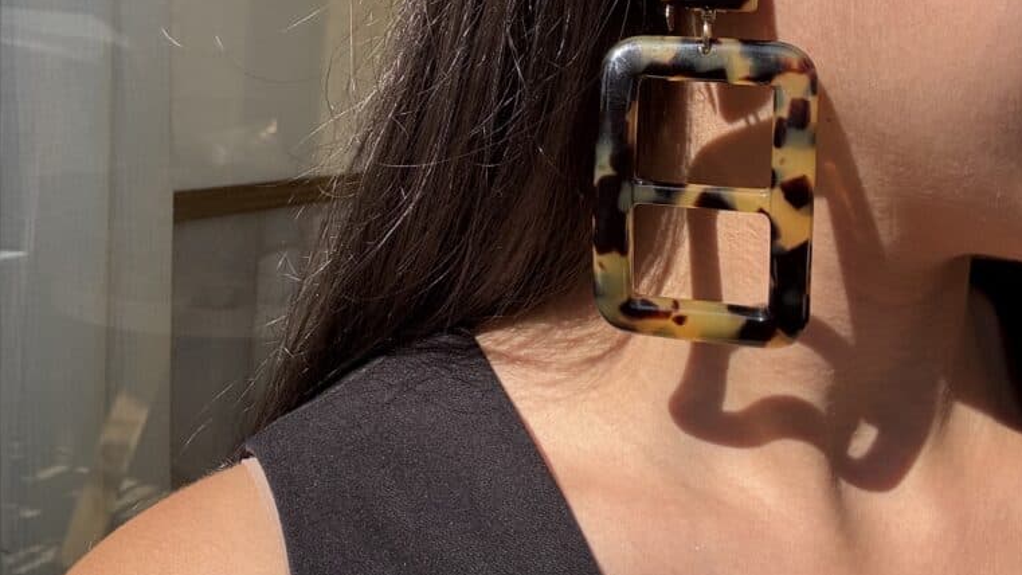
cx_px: 513
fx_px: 1192
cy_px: 15
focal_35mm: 44
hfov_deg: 46.4
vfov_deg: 25.9
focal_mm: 2.69
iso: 25
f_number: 1.9
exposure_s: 1/1172
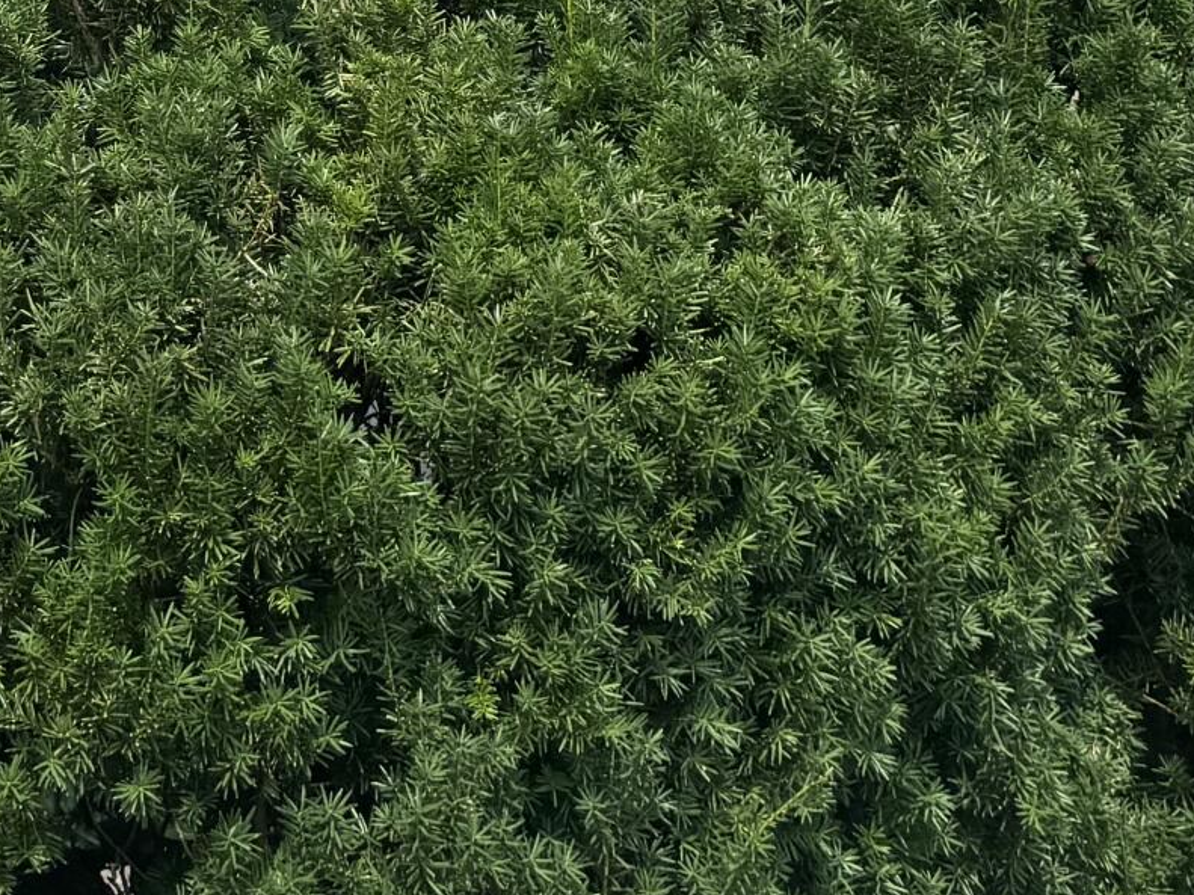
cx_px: -109
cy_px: -727
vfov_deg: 14.3
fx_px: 3138
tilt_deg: +9.4
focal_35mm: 91
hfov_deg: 20.6
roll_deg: +1.2
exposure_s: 1/2105
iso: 80
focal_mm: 6.76
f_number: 1.78
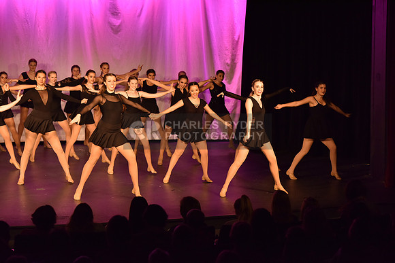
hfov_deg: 20.0
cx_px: 198
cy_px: 132
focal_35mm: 102
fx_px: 1119
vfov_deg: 13.4
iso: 2000
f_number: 4
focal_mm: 102
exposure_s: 1/320
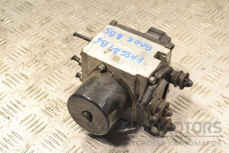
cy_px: 76
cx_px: 114
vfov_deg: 16.6
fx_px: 525
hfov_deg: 24.6
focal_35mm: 82
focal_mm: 55
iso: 3200
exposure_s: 1/250
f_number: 8
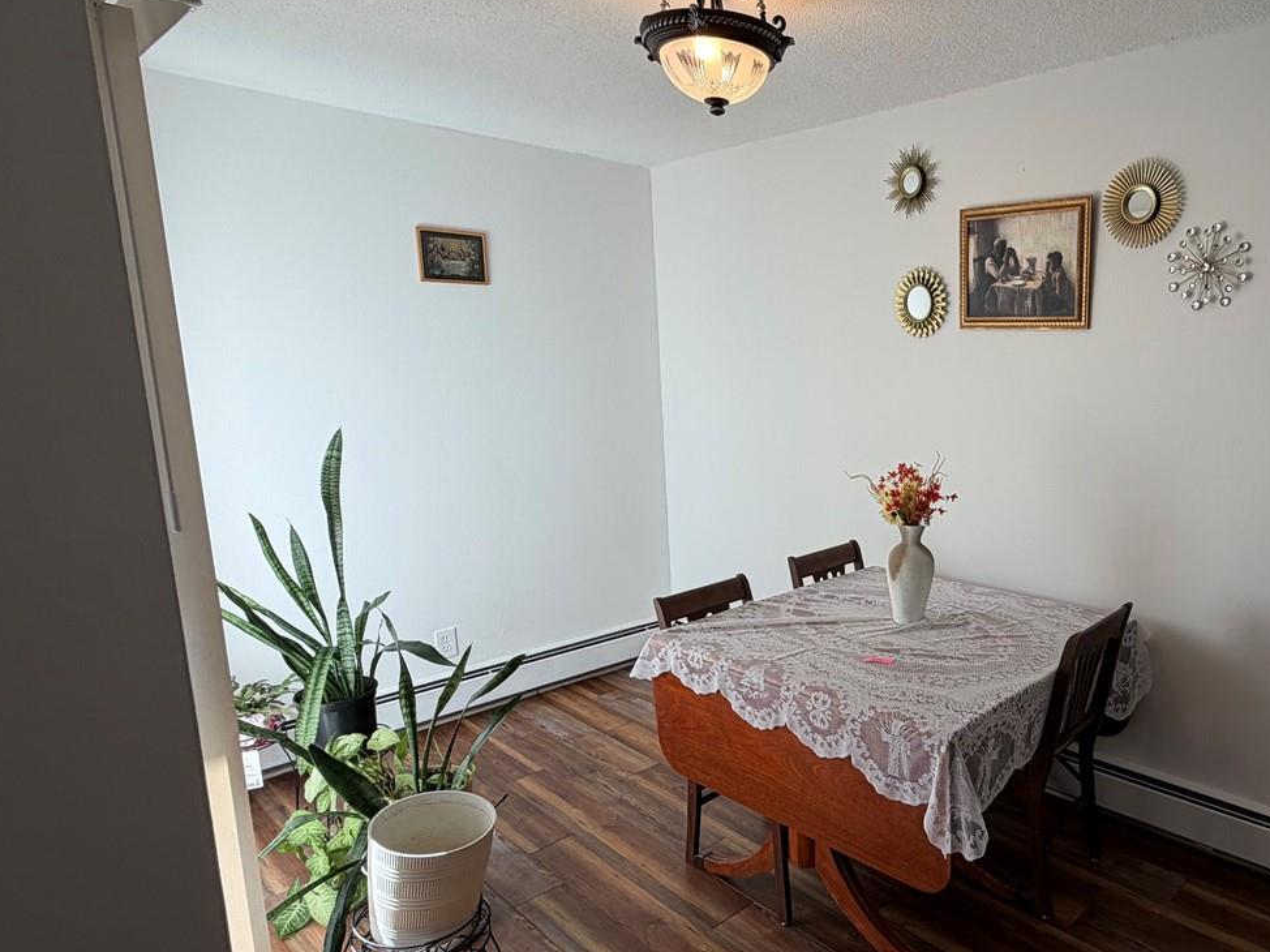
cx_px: 931
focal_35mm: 23
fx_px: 844
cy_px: 493
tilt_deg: -9.8
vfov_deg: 58.8
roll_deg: +0.7
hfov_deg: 69.7
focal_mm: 2.22
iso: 40
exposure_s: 1/120
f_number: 2.2
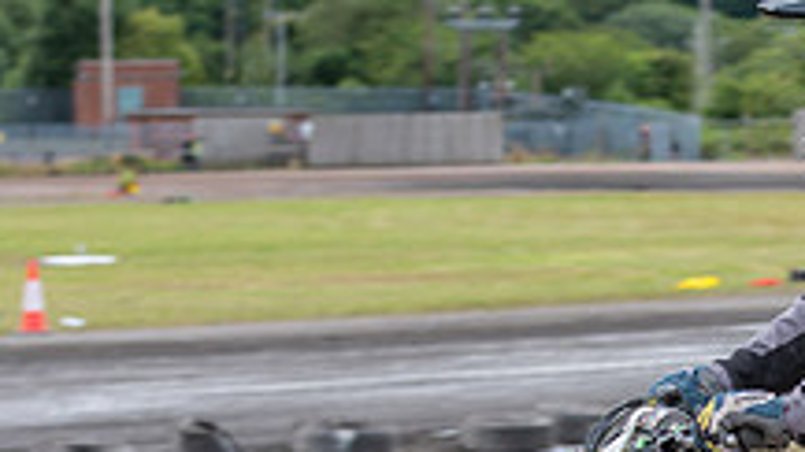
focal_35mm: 196
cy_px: 539
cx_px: 775
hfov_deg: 10.9
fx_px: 4183
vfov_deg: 6.2
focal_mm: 70
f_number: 5
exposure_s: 1/250
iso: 160
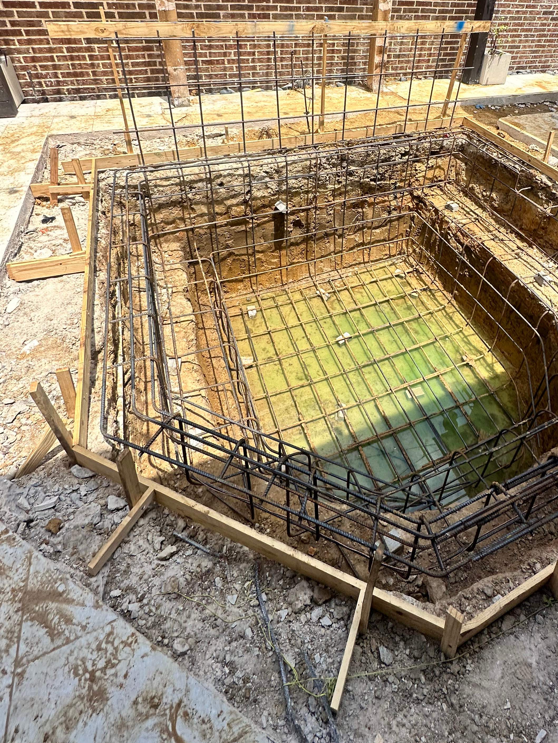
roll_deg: -7.1
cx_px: 361
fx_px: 430
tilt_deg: -34.0
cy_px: 224
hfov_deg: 64.7
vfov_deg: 78.0
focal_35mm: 20
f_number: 2.2
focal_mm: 2.22
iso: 40
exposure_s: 1/1171
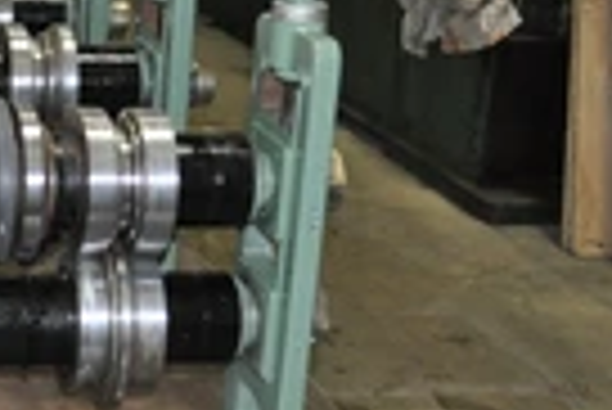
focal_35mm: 88
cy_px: 189
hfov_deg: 21.4
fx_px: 1498
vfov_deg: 15.6
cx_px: -135
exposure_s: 1/60
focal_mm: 20
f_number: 3.8
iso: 800
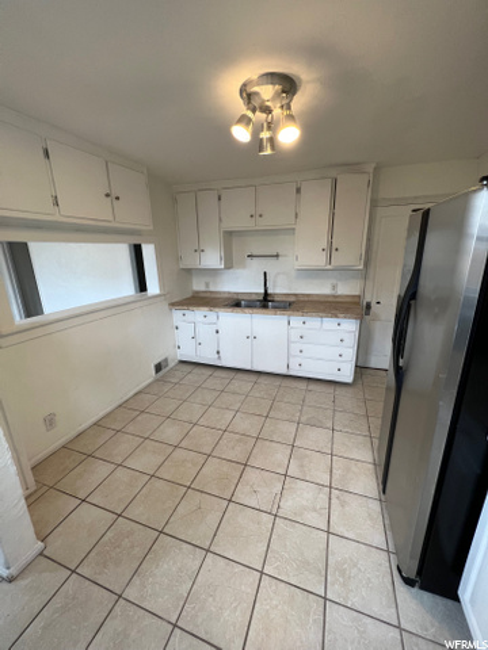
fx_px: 244
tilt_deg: -14.1
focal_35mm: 13
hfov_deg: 89.9
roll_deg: +2.5
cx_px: 244
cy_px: 325
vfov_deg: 106.2
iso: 100
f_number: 1.8
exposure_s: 1/120
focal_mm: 1.57
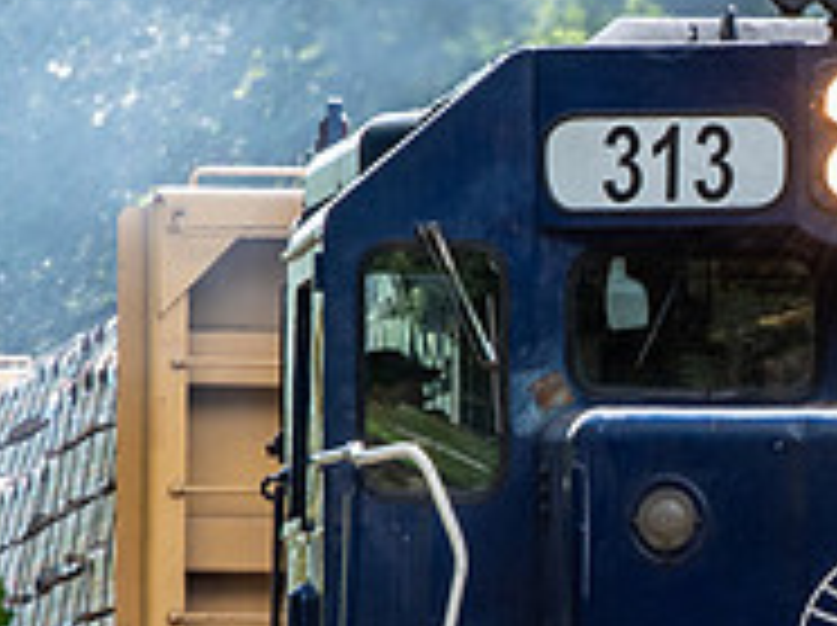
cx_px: 1003
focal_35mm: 1071
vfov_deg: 1.4
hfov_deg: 1.9
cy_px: 505
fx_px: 25863
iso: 320
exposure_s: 1/80
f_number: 13
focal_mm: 200
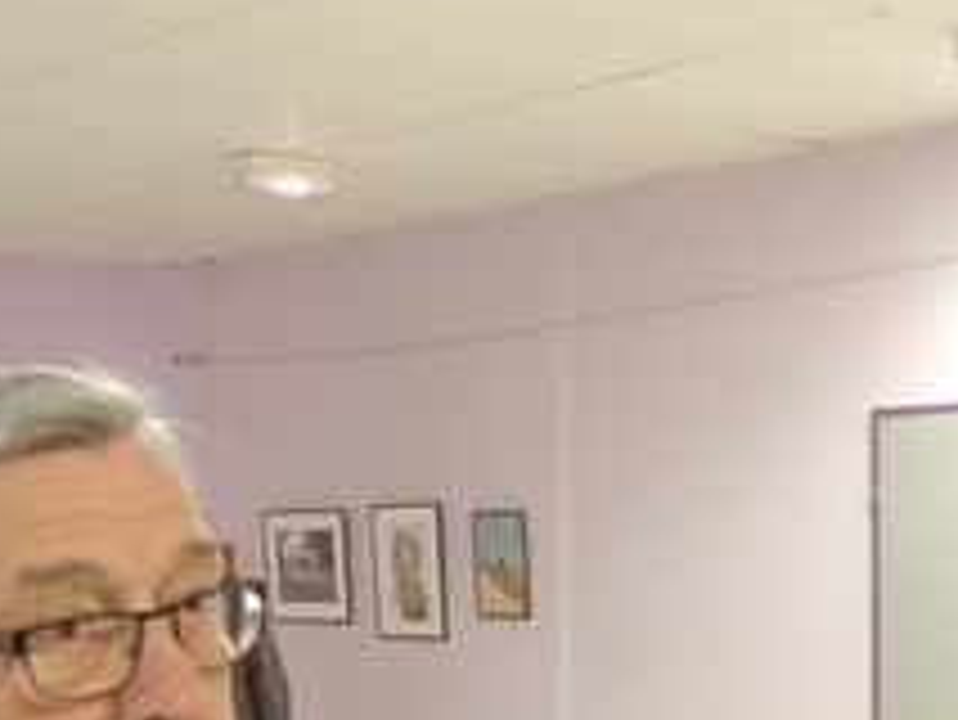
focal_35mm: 75
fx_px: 2077
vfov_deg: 19.0
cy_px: 747
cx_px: 528
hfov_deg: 26.0
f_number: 3
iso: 400
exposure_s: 1/8
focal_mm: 4.3
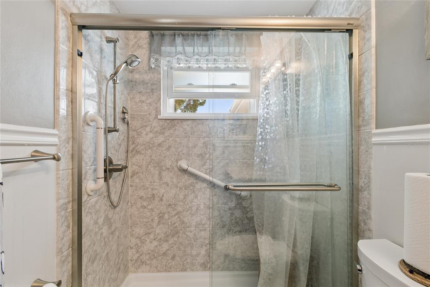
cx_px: 215
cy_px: 144
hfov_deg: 100.4
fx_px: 179
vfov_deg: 77.3
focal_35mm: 15
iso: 100
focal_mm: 10
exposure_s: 1/2.5
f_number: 7.1
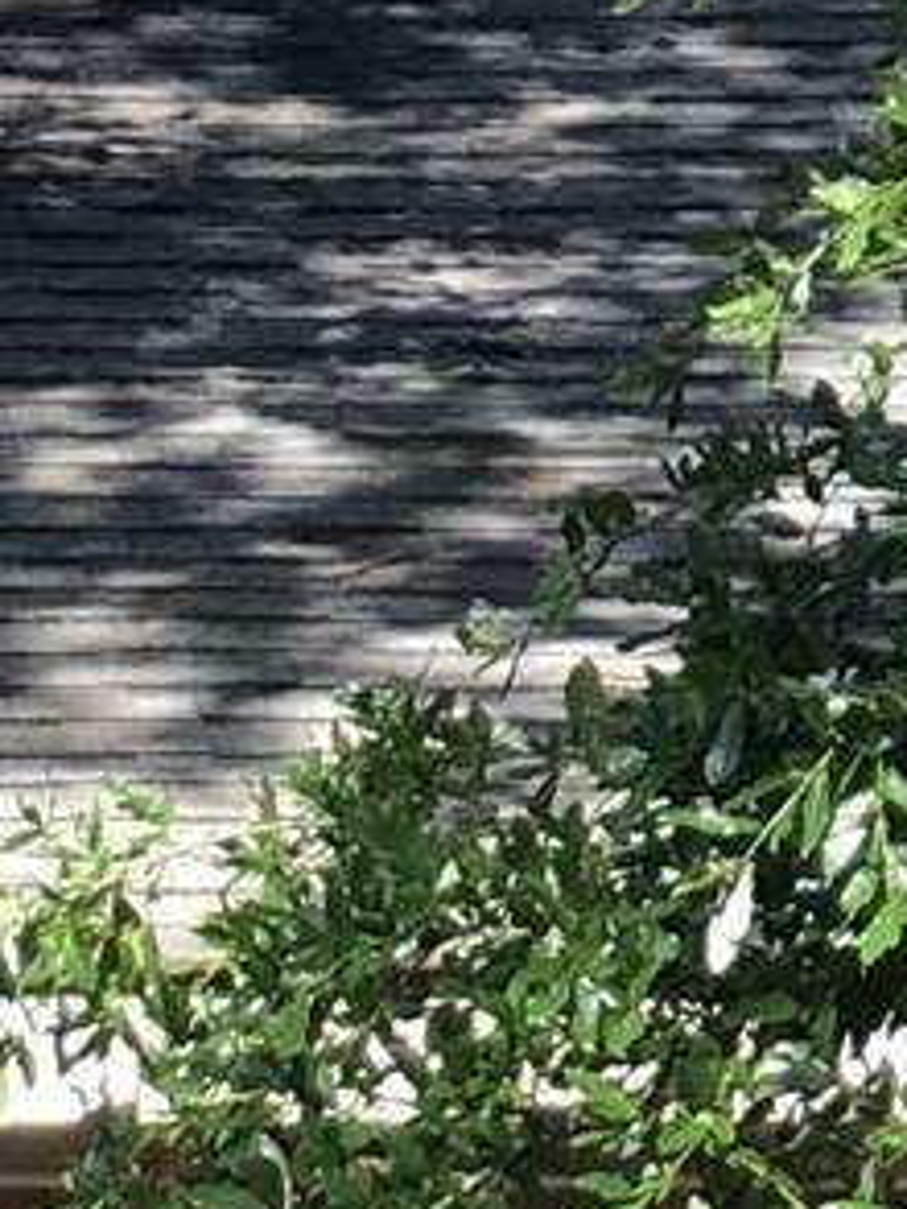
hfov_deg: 3.3
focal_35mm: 448
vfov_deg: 4.3
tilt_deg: -0.9
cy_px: 3247
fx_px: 15640
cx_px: -923
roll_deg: -0.9
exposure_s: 1/120
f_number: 2.8
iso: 25
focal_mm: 6.6
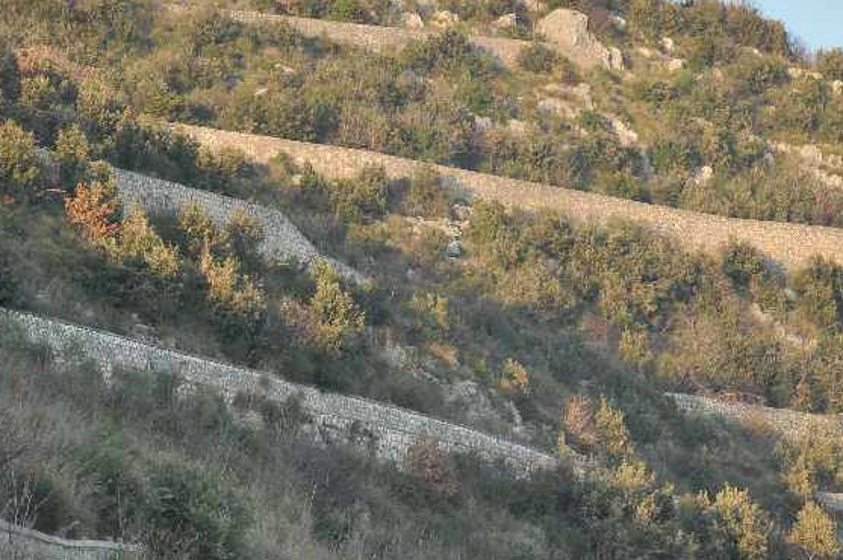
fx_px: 3906
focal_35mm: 167
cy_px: 173
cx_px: 516
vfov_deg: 8.2
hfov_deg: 12.3
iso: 800
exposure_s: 1/800
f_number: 9
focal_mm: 62
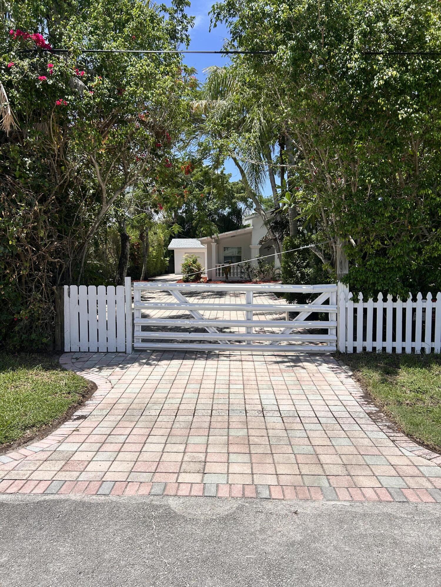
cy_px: 294
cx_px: 220
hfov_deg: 53.1
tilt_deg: -2.0
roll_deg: +0.6
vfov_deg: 67.3
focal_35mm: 26
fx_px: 442
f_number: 1.5
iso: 50
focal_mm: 5.7
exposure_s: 1/5319
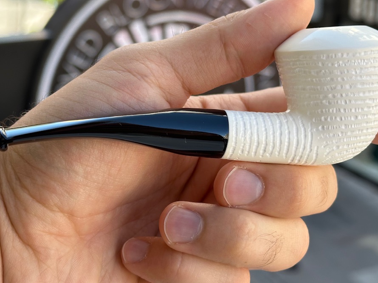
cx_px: 204
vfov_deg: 21.3
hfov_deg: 28.1
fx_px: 754
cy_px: 121
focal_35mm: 69
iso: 64
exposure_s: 1/441
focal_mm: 6.86
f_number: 1.78
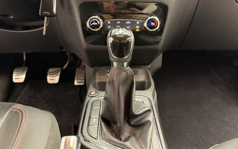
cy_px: 52
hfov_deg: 64.6
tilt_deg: -17.0
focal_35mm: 29
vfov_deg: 42.7
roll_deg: -1.2
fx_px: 188
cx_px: 122
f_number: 1.78
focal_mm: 6.76
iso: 800
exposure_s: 1/33
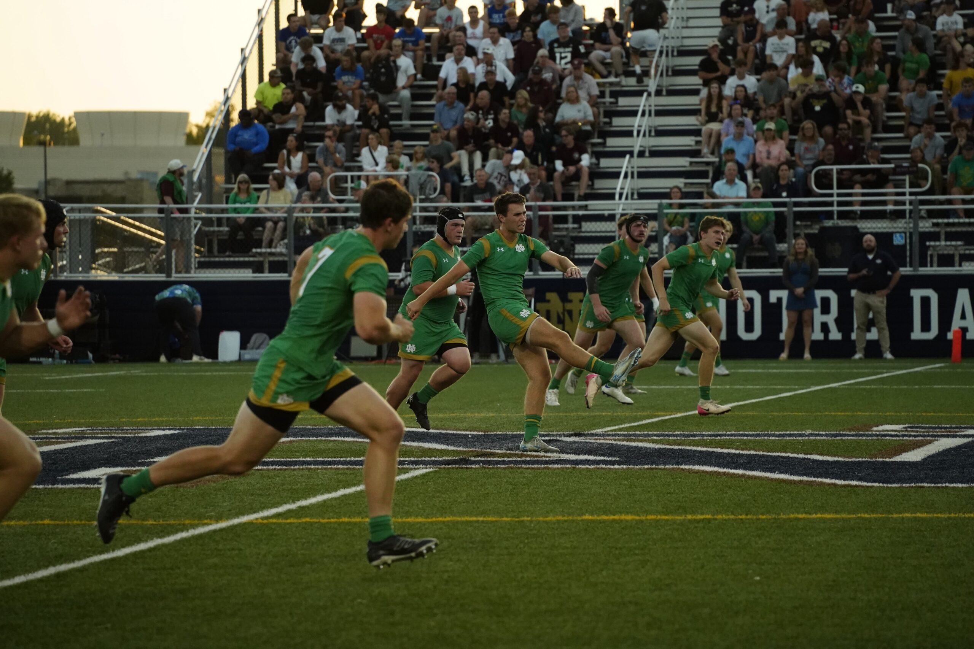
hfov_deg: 10.3
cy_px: 324
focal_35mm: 200
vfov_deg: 6.9
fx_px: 5411
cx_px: 487
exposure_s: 1/3200
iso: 6400
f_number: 5.6
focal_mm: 200
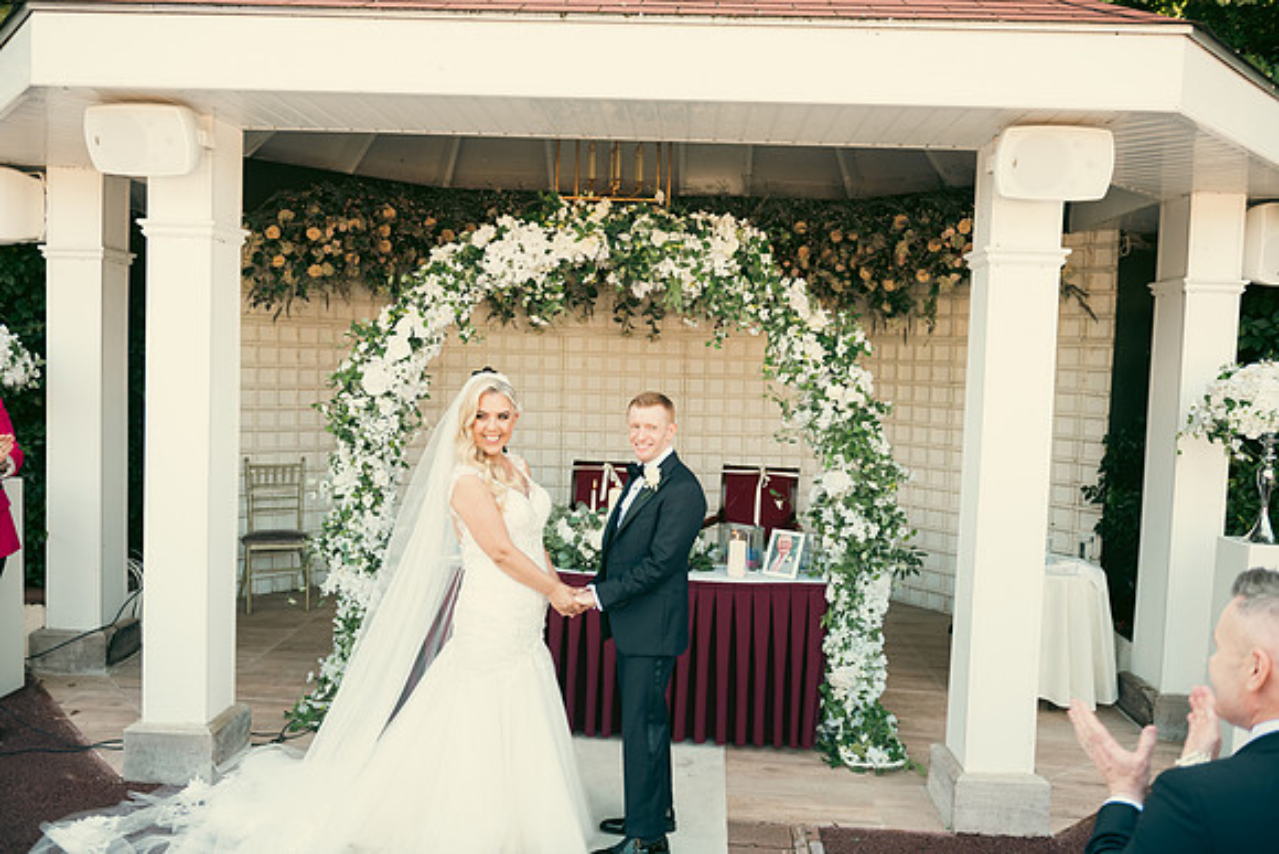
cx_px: 640
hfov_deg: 60.3
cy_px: 427
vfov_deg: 42.3
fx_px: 1102
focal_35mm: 31
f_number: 3.5
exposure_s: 1/250
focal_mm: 31
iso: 320
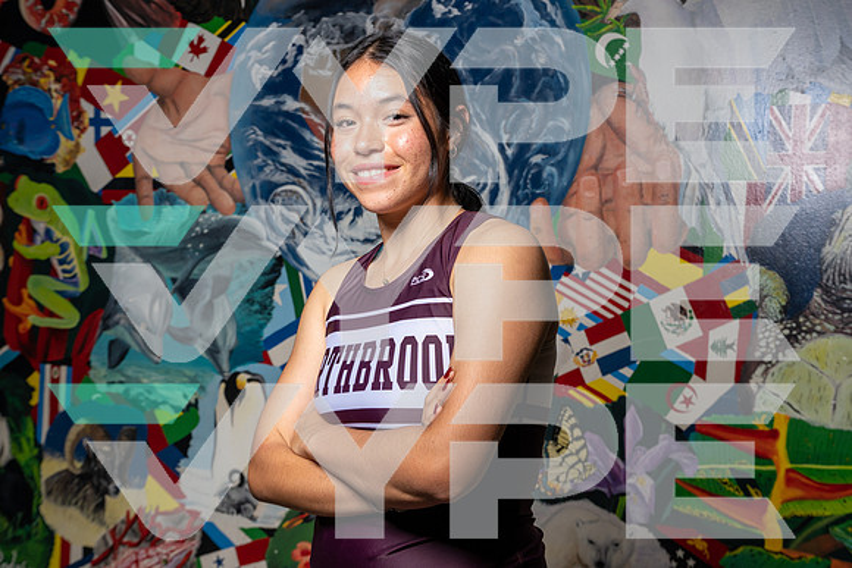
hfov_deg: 41.1
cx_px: 426
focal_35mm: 48
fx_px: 1136
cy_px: 284
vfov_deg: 28.1
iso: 400
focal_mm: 48
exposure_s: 1/250
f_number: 8
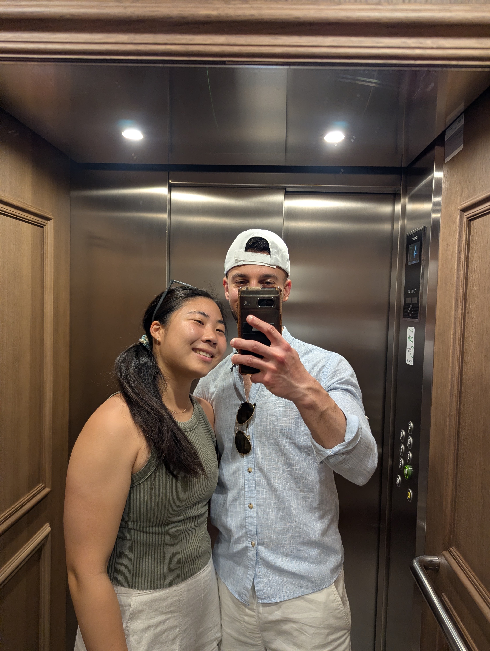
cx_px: 245
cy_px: 326
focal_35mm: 24
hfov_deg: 56.9
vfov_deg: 71.5
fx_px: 452
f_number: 1.85
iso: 292
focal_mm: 6.81
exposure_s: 1/120
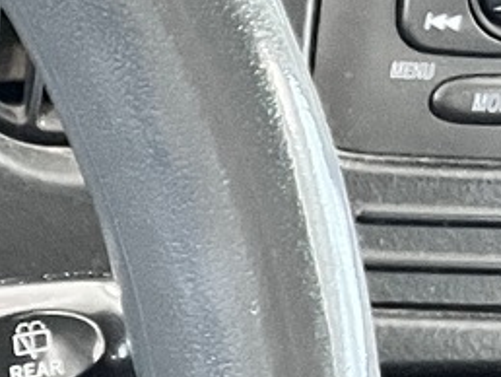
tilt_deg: -44.6
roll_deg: -2.0
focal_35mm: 161
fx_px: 2332
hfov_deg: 10.0
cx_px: -872
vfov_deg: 8.9
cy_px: 630
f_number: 1.6
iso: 320
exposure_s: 1/50
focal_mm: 5.1
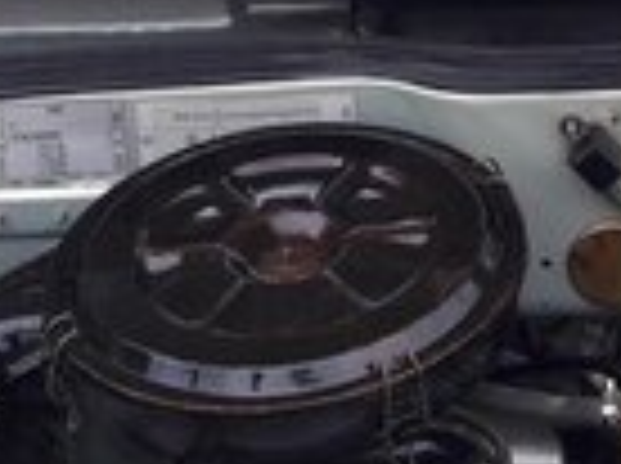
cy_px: -187
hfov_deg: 14.6
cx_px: 518
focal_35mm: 134
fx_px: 2400
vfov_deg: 10.7
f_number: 1.9
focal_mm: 3.7
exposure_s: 1/179
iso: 40
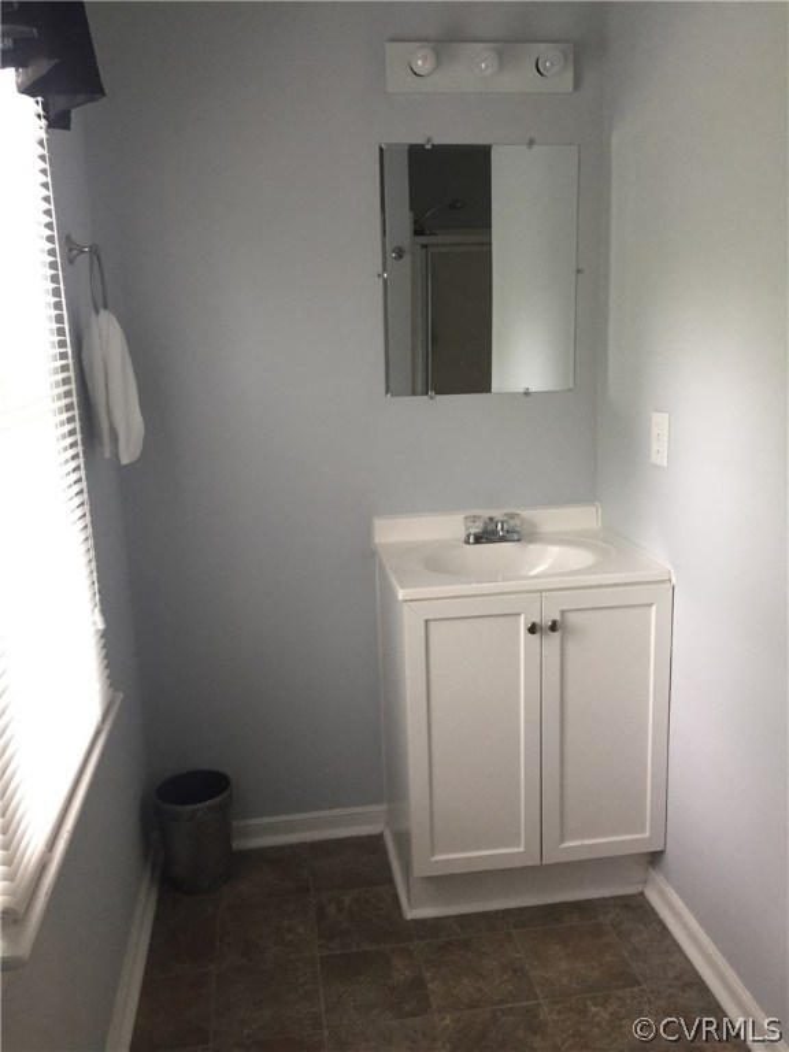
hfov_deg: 48.2
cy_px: 526
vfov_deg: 61.7
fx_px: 881
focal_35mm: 29
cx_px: 394
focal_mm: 4.15
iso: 100
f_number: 2.2
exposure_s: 1/30
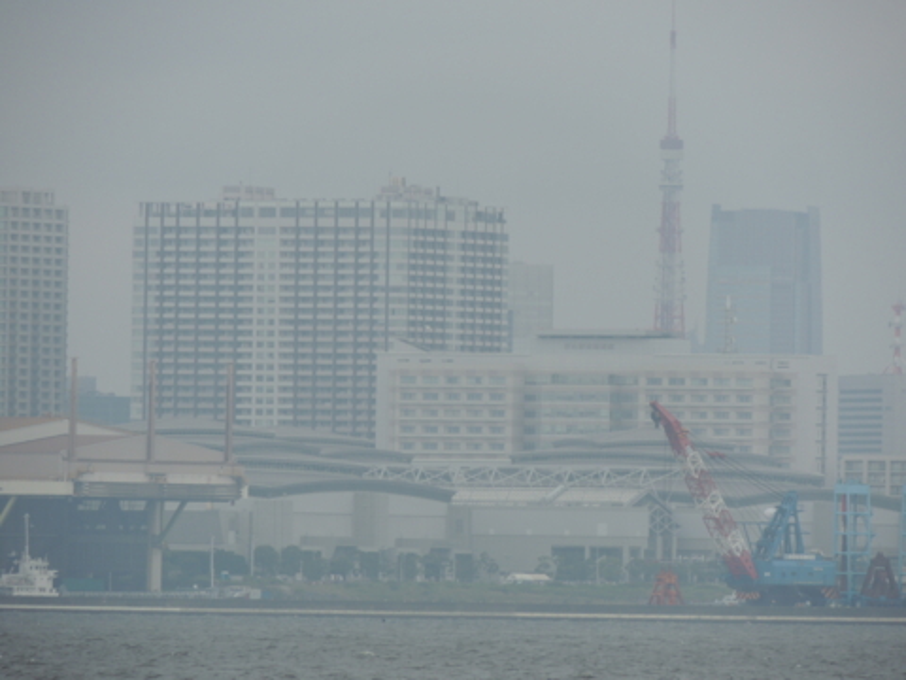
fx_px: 15704
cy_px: 340
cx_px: 453
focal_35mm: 600
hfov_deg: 3.3
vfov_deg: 2.5
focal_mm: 107
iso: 100
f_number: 4.9
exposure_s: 1/500
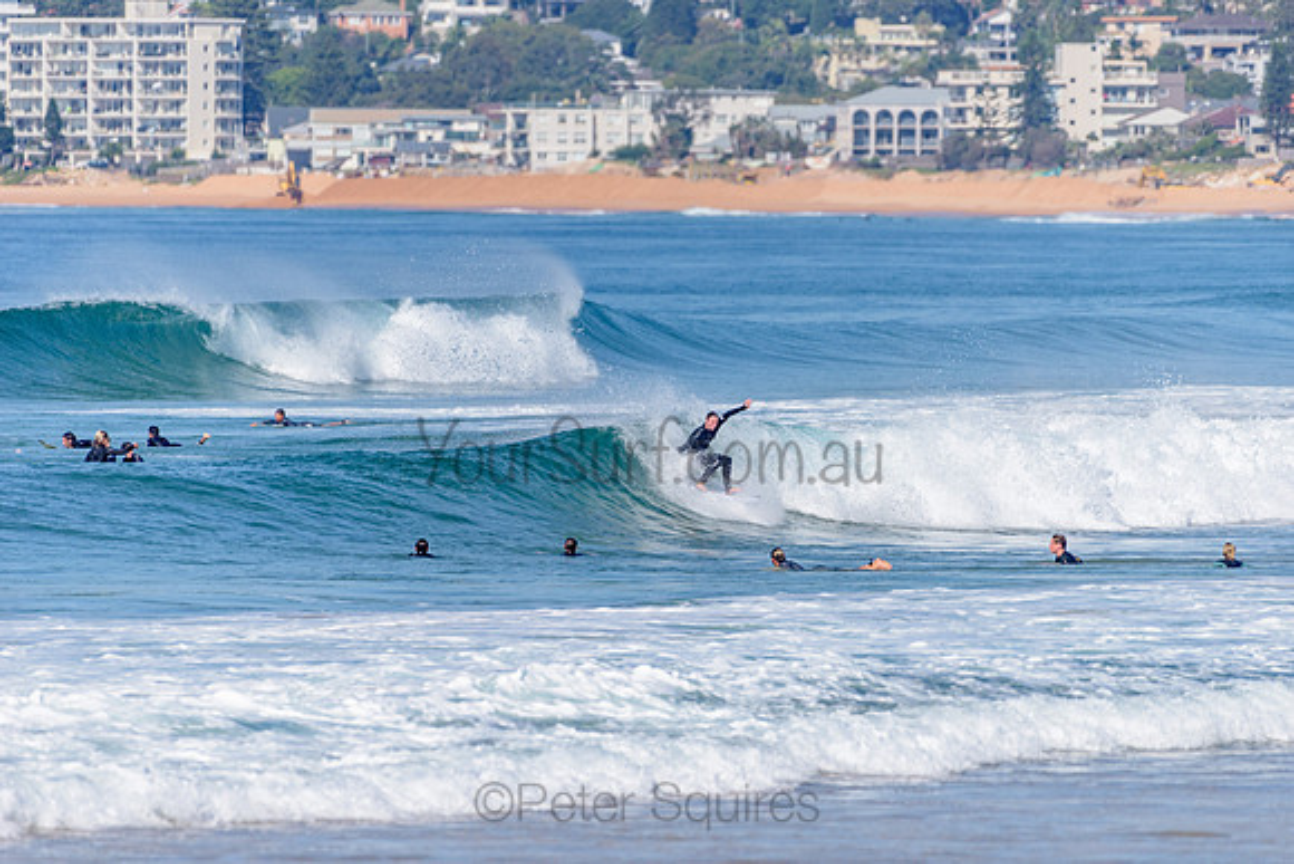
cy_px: 432
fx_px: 17976
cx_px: 647
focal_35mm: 500
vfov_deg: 2.8
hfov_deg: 4.1
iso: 110
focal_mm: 500
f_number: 5.6
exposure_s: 1/2000
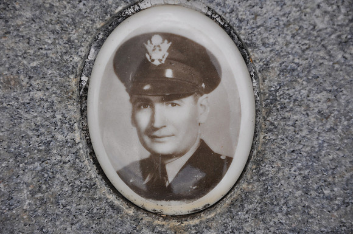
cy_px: 117
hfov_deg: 13.1
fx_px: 1542
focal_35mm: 158
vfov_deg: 8.7
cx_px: 176
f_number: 6.3
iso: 200
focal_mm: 105
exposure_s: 1/160
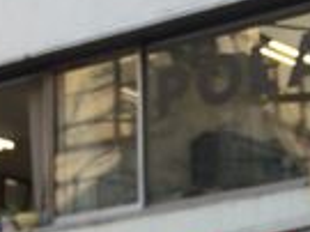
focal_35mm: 172
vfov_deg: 8.2
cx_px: 149
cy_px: 471
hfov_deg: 11.5
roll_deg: +1.6
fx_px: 1539
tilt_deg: +2.5
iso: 32
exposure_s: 1/228
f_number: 2.2
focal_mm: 4.15
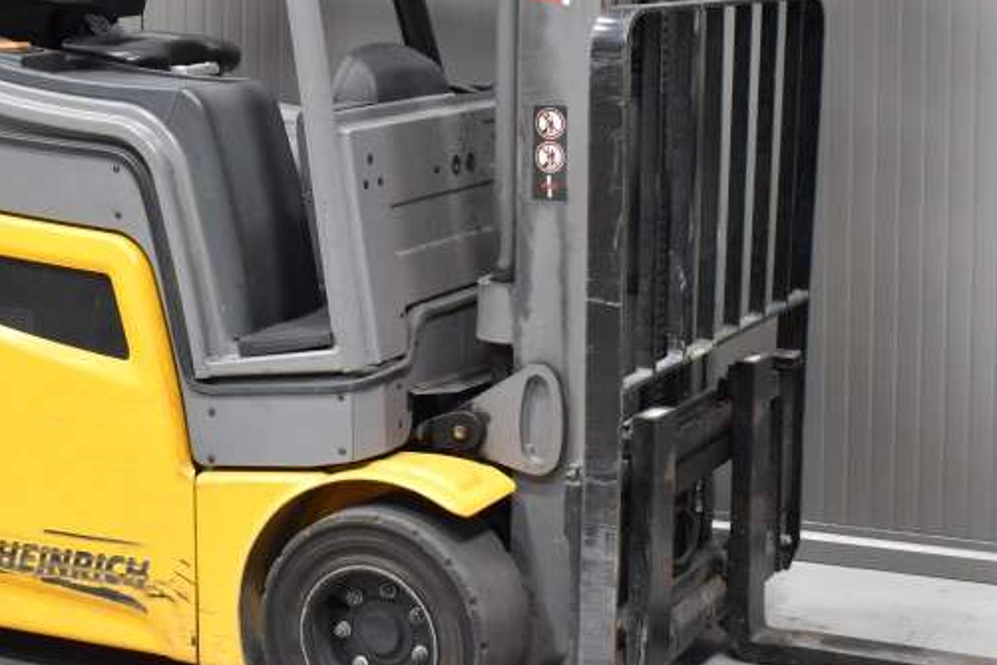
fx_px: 2188
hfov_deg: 25.5
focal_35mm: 79
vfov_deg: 17.1
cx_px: 330
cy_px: 110
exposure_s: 1/30
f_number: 5
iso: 1600
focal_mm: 22
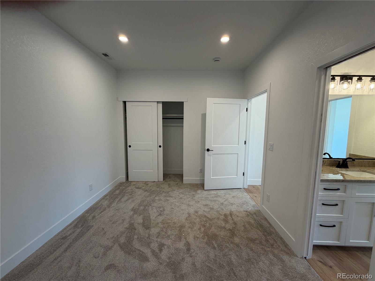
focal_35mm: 14
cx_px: 188
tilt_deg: -5.6
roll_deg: -0.6
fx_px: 152
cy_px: 140
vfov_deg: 85.7
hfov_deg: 102.1
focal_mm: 2.22
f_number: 2.2
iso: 125
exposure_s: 1/120
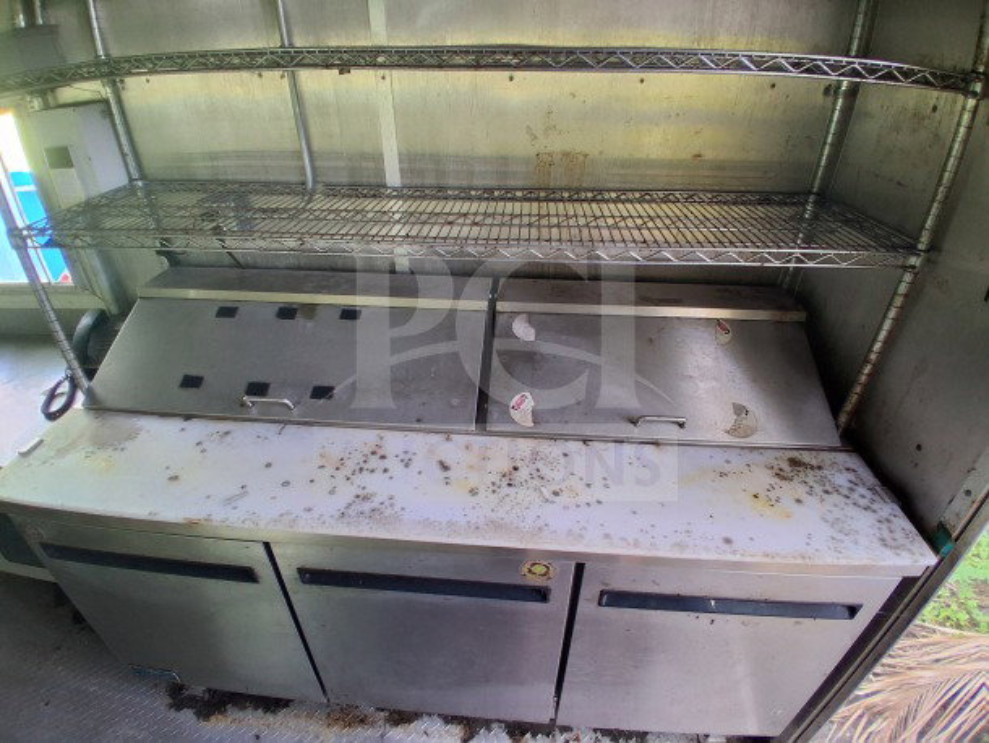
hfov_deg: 91.0
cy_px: 372
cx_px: 494
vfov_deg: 74.8
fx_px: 486
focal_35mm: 17
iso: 125
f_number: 2.2
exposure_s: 1/40
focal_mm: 1.4
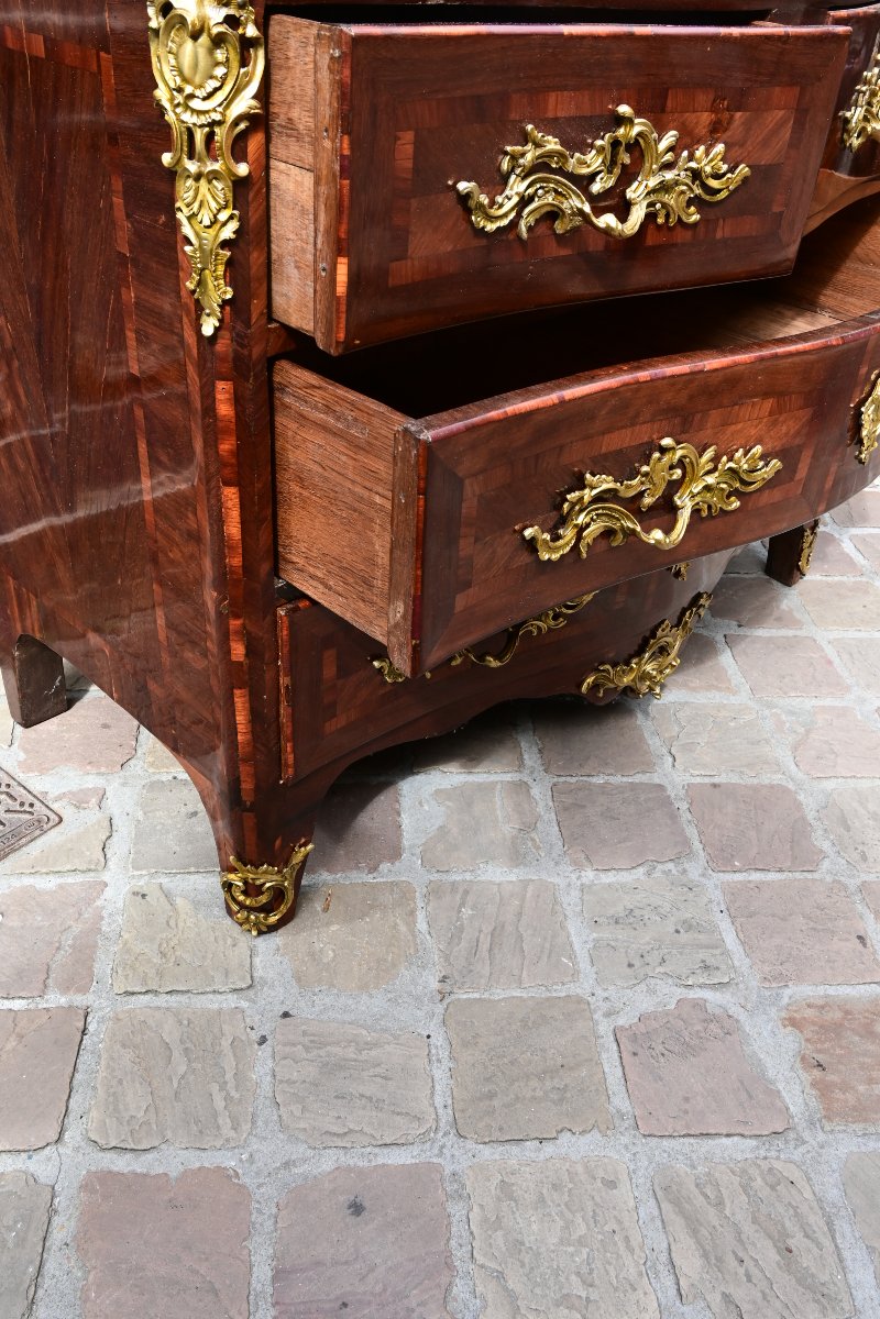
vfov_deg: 61.9
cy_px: 660
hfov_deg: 43.6
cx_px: 440
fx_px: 1100
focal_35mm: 30
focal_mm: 20
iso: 400
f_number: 11
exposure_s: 1/100
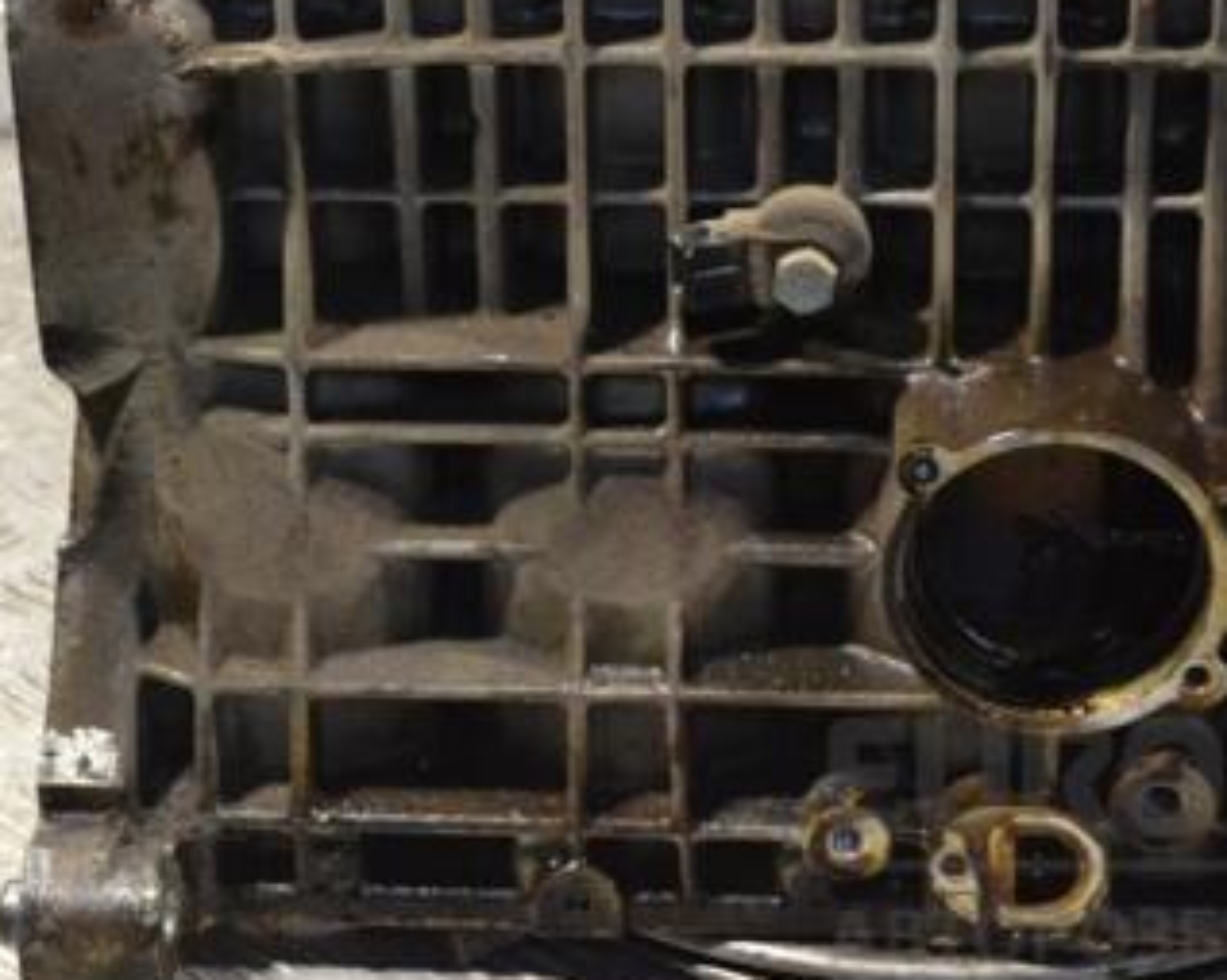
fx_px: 3666
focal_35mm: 101
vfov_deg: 15.2
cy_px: 262
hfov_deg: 19.0
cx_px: 756
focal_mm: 38
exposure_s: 1/200
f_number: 7.1
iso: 3200
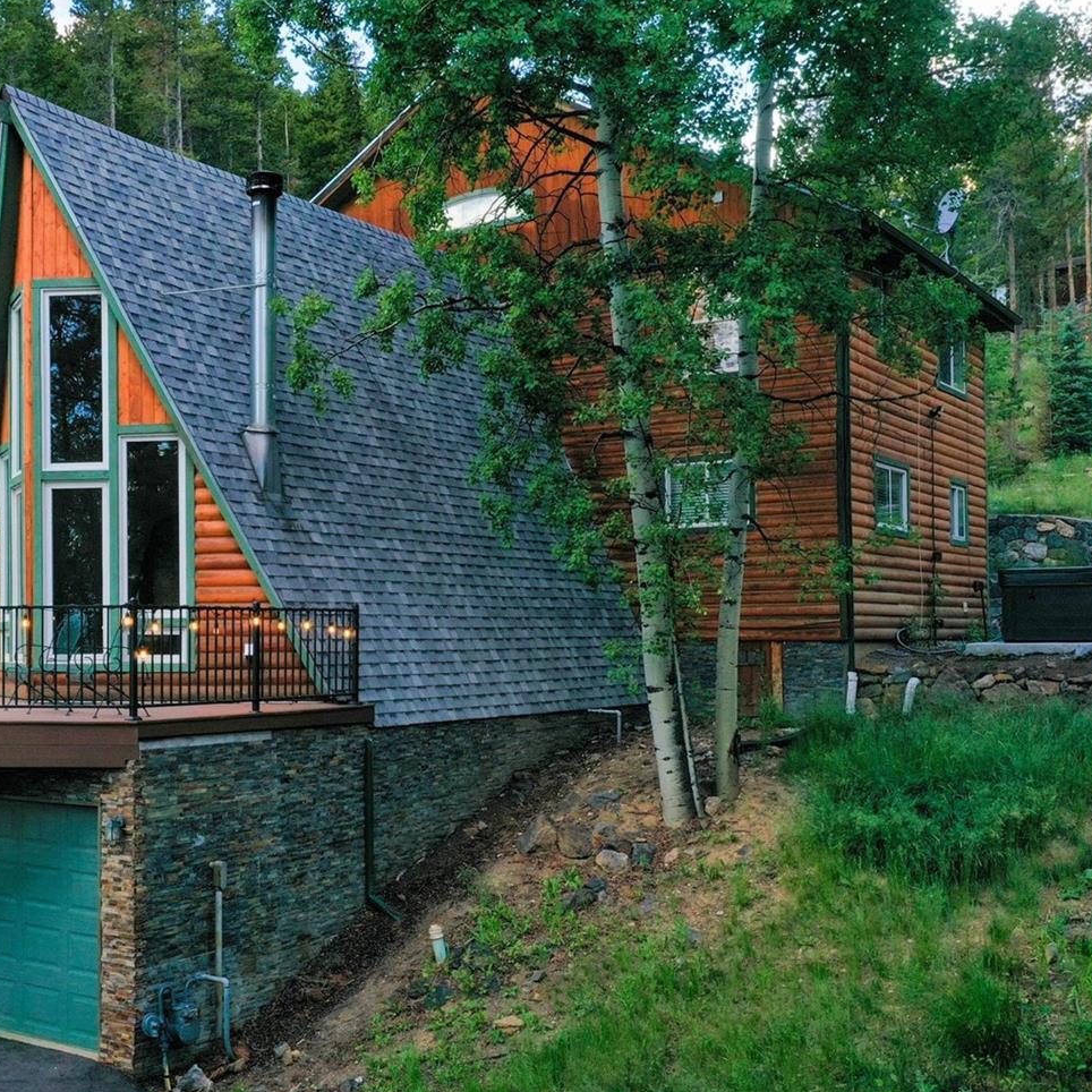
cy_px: 590
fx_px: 1428
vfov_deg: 41.8
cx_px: 323
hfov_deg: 41.1
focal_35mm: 40
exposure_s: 1/30
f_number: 9
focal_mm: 10.3
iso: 100
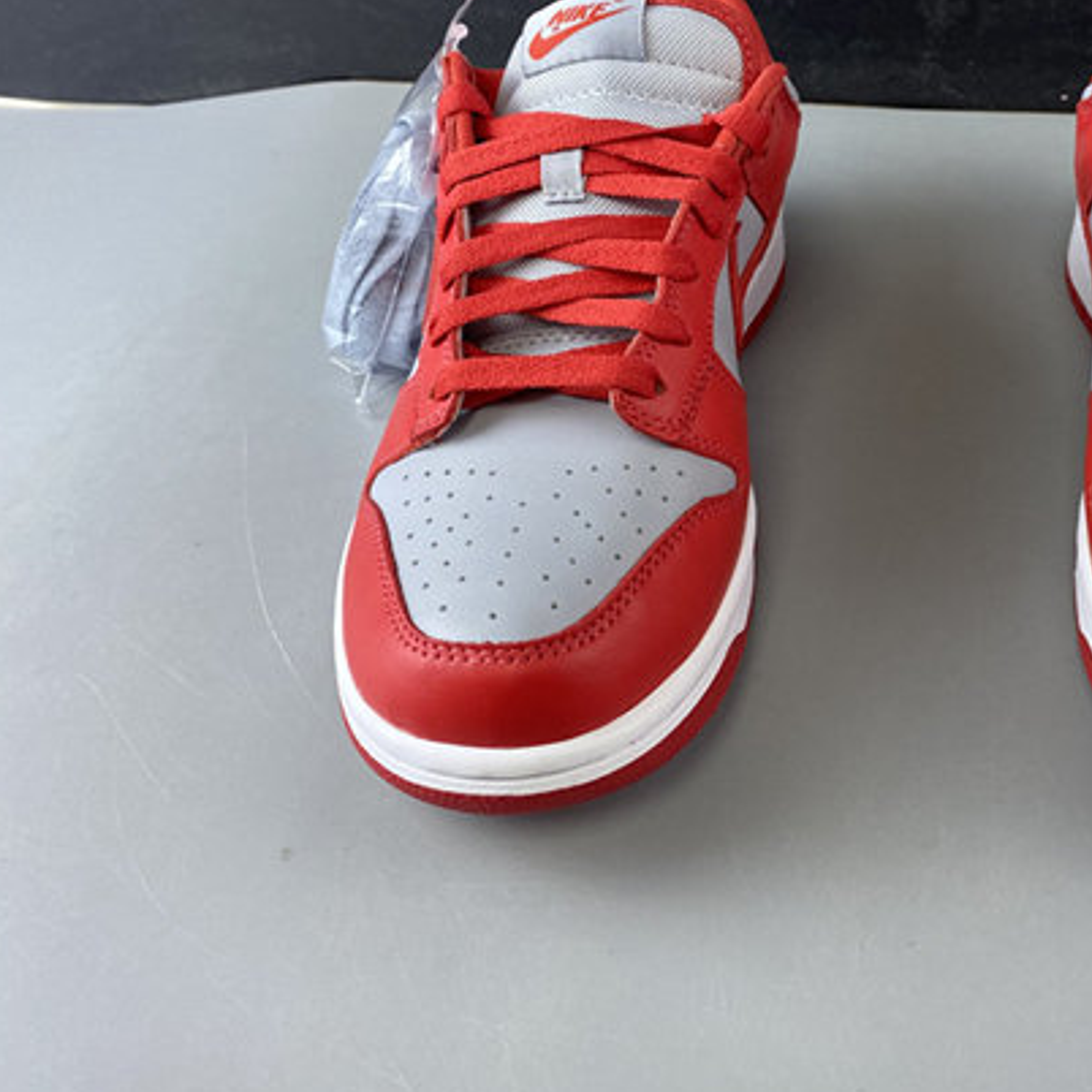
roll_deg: -1.7
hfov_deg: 39.7
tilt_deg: -38.7
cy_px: 452
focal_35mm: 40
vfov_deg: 41.7
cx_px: 915
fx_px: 1428
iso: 100
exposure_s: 1/100
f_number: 1.8
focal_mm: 4.25
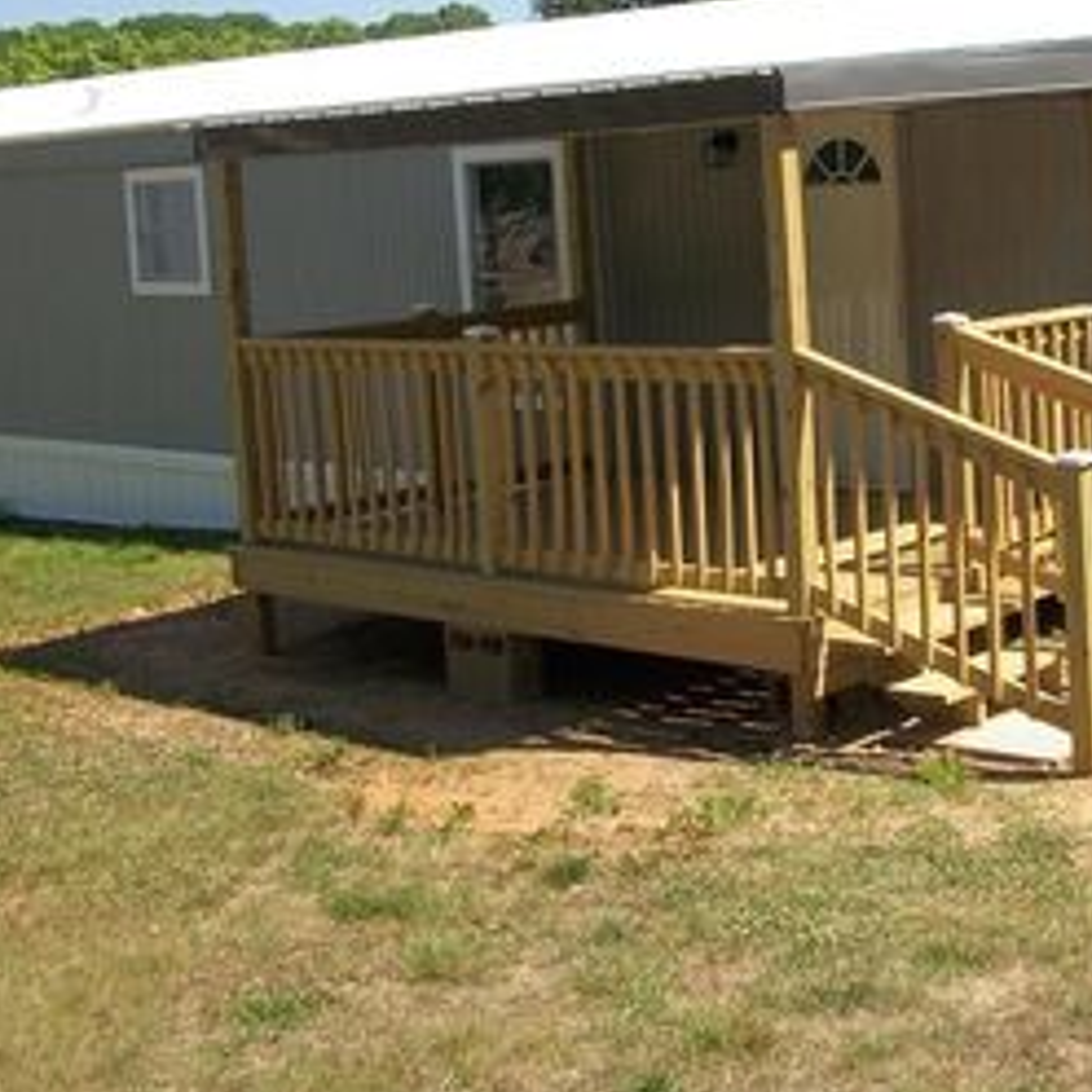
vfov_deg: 30.0
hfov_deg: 29.1
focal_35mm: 57
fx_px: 2034
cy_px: 460
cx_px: 938
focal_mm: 5.7
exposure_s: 1/160
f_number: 8.8
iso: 80
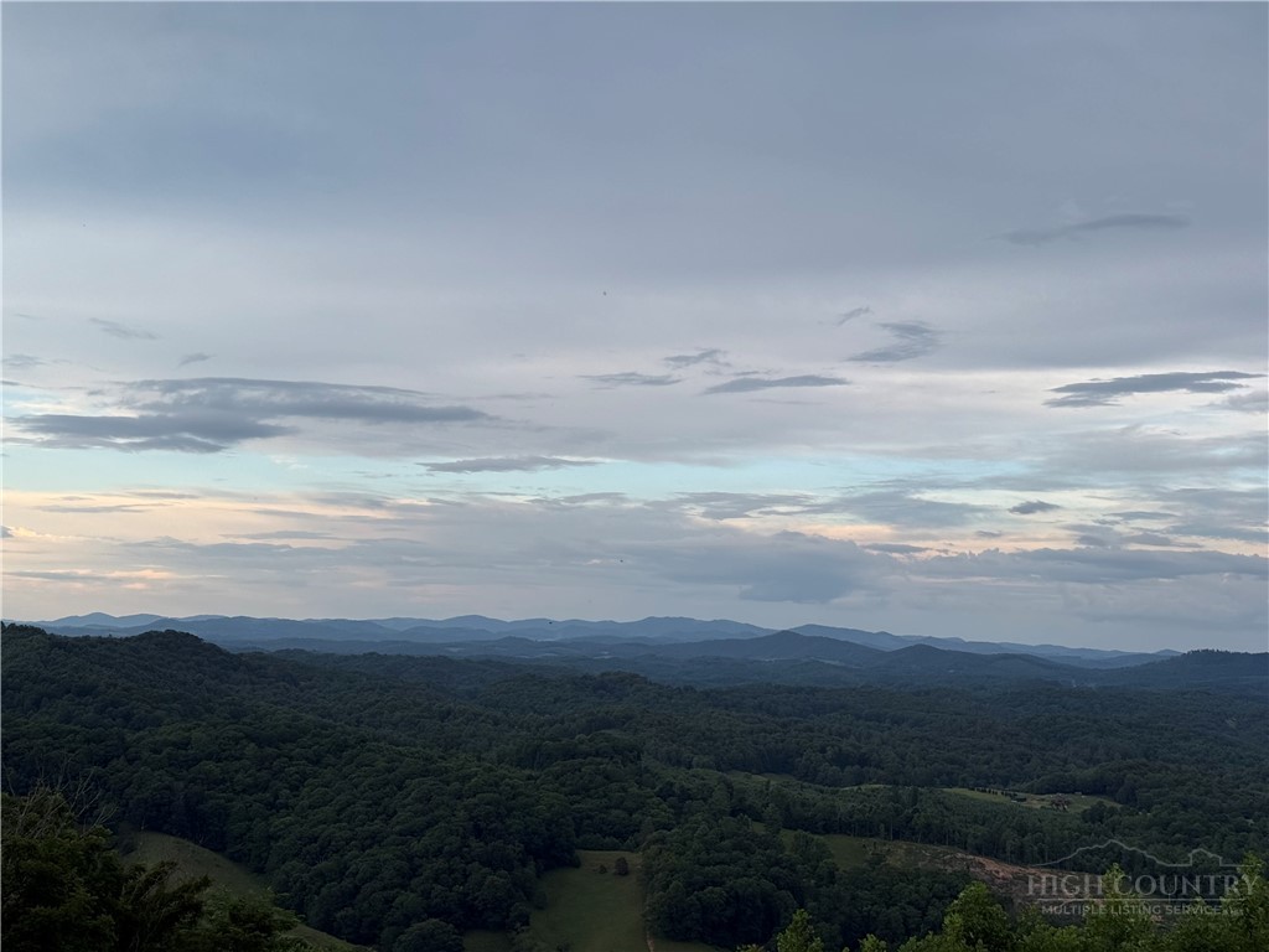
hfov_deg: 39.7
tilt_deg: +5.2
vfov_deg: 30.3
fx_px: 1760
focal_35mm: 48
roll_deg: -2.8
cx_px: 634
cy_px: 476
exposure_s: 1/747
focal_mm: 6.76
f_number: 1.78
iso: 64
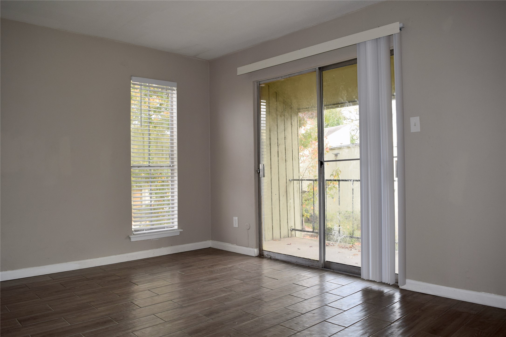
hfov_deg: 67.4
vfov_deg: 47.9
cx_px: 253
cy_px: 168
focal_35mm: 27
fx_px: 379
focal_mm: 18
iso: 360
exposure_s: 1/125
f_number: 5.6
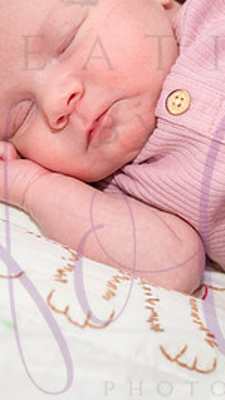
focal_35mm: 113
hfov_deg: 10.7
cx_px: 156
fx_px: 1200
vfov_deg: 18.9
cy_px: 126
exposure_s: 1/250
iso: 800
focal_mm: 50
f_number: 4
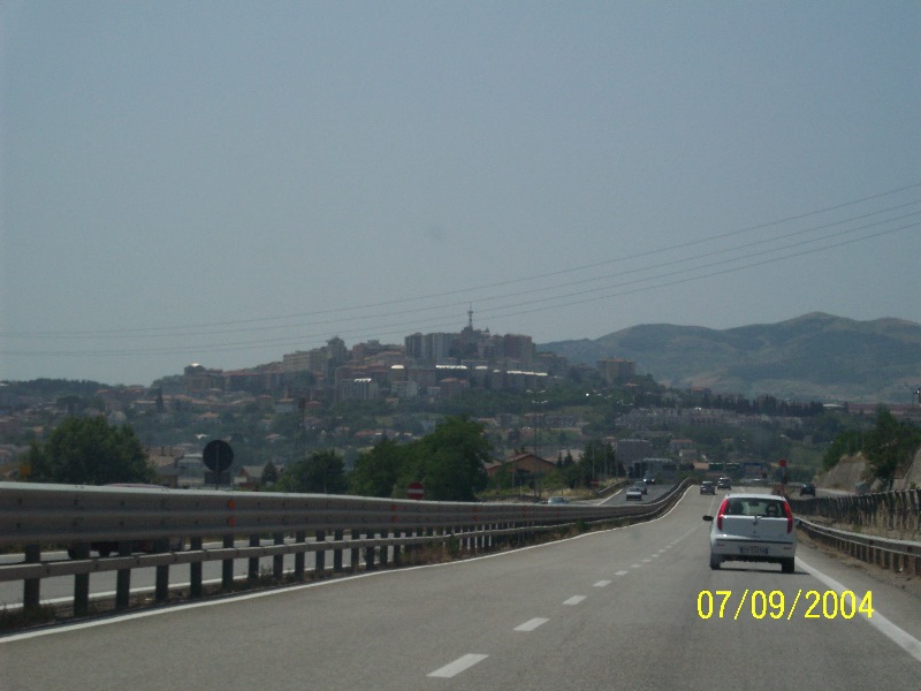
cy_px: 346
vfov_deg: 13.0
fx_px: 3033
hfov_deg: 17.3
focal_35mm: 114
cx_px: 460
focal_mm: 24
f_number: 8
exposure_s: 1/500
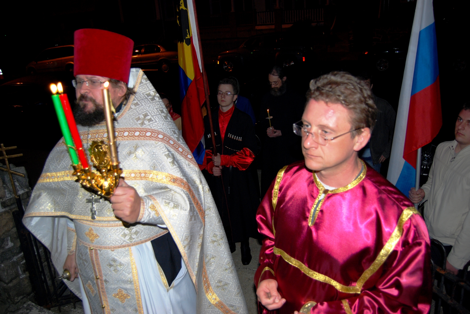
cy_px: 157
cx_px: 235
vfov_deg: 48.0
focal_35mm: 27
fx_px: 353
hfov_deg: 67.3
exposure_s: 1/60
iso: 200
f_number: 3.5
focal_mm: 18
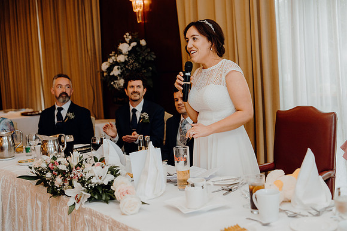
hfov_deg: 39.6
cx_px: 174
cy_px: 116
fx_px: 482
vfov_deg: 27.0
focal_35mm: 50
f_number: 2.8
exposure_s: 1/200
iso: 1250
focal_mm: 50
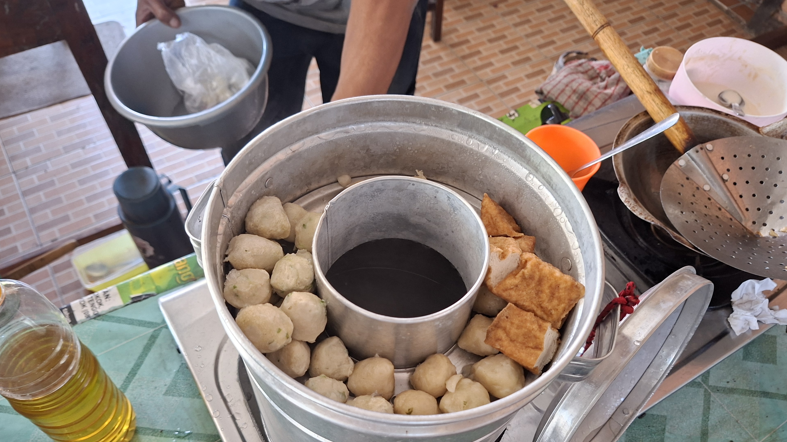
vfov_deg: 43.7
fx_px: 543
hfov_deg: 71.9
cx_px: 383
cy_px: 296
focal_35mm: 26
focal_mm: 5.54
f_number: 1.8
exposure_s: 1/40
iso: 250
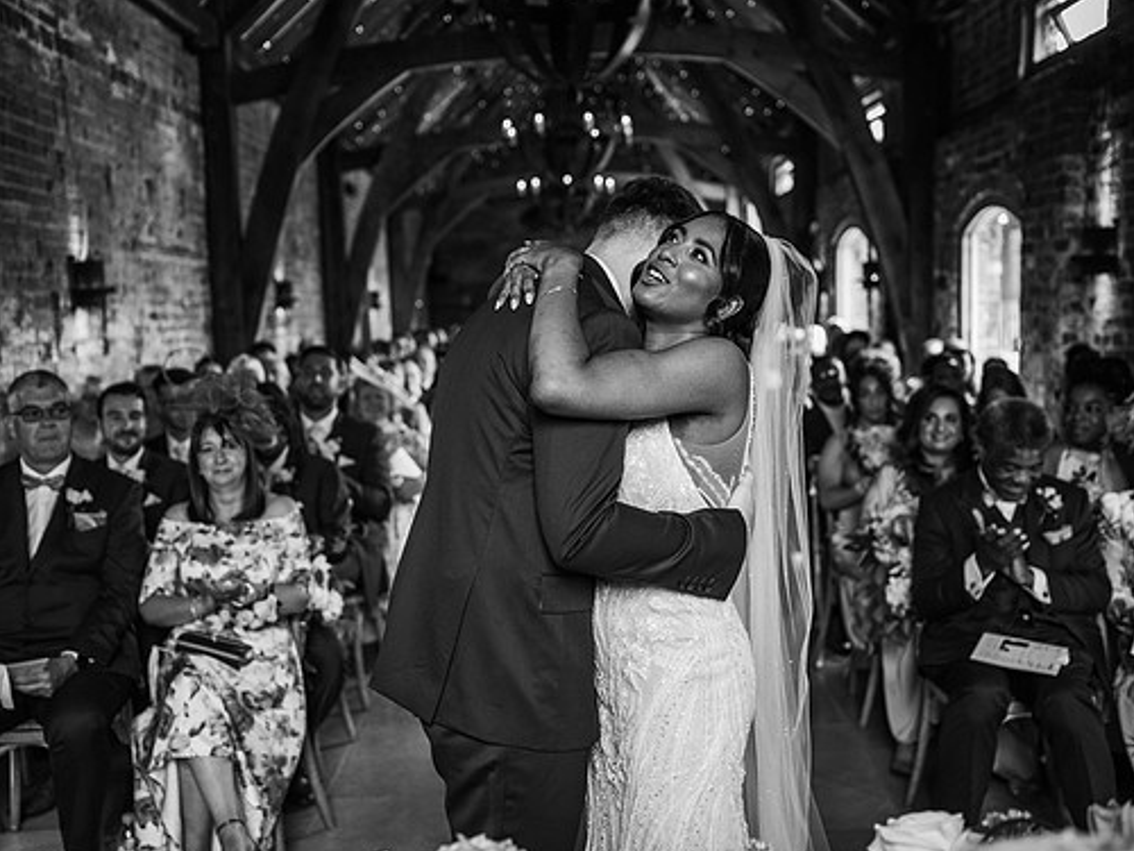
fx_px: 1278
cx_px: 547
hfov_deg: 47.9
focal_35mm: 39
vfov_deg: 36.8
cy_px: 427
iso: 720
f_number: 2.2
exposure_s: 1/200
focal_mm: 35
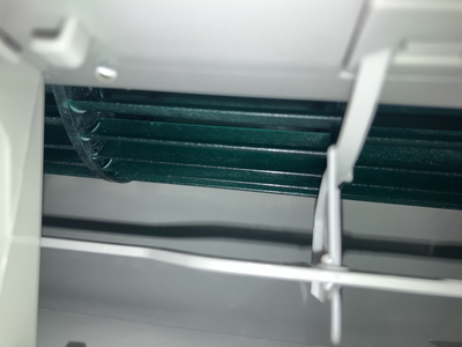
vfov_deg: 49.7
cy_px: 174
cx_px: 231
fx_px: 374
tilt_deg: +42.4
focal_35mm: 28
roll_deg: -10.3
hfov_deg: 63.4
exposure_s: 1/33
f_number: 1.8
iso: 25
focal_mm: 3.99
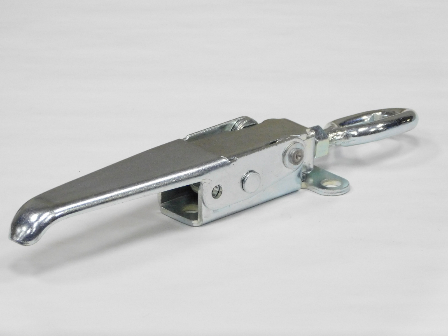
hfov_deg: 5.4
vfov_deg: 4.0
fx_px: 4776
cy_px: 168
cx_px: 224
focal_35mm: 369
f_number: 5.8
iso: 800
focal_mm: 65.4
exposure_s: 1/60
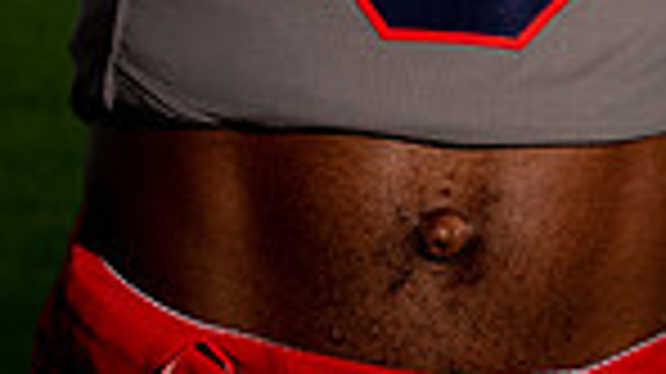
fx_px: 3935
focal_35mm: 223
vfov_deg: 5.3
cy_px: -550
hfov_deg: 9.7
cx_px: 418
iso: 1000
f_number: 6.3
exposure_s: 1/1600
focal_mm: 70
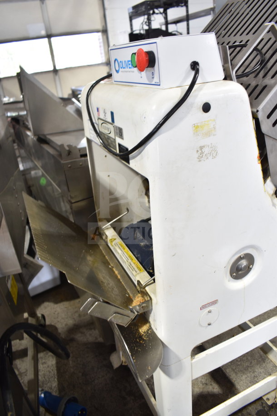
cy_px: 208
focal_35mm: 27
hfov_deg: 47.9
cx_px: 138
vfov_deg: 67.4
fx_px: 312
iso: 320
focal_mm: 18
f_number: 3.5
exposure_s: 1/30
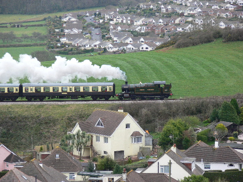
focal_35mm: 191
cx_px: 122
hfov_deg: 10.4
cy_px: 91
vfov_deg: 7.8
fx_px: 1341
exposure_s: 1/400
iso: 200
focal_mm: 40.3
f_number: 3.6
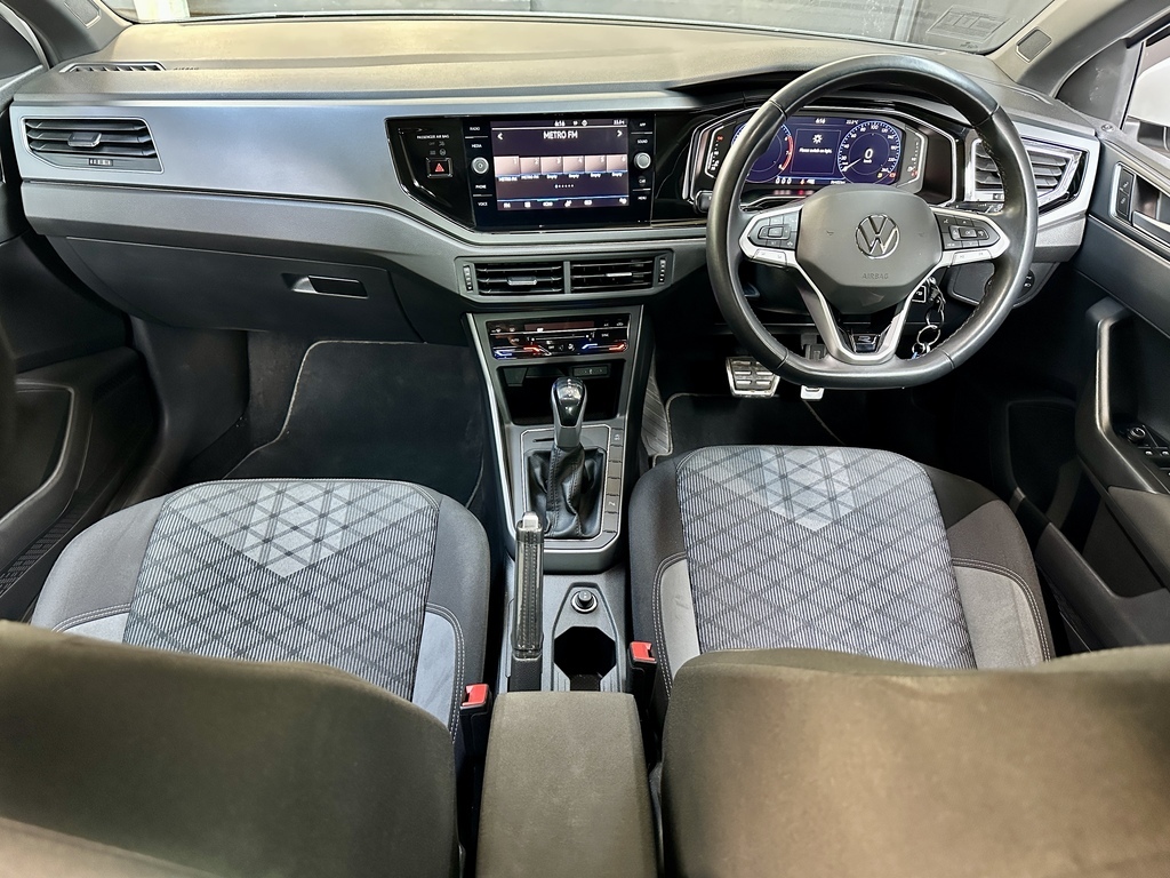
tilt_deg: -36.8
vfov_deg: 56.8
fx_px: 811
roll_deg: -4.1
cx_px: 585
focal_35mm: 24
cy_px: 439
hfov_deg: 71.6
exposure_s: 1/33
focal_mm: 6.86
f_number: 1.78
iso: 800
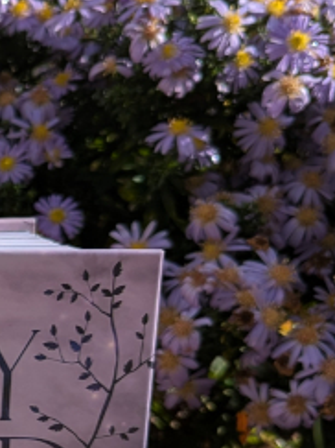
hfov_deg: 16.9
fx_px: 1020
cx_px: -171
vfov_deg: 24.4
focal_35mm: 79
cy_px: 348
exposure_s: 1/2179
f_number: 1.85
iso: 44
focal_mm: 6.81
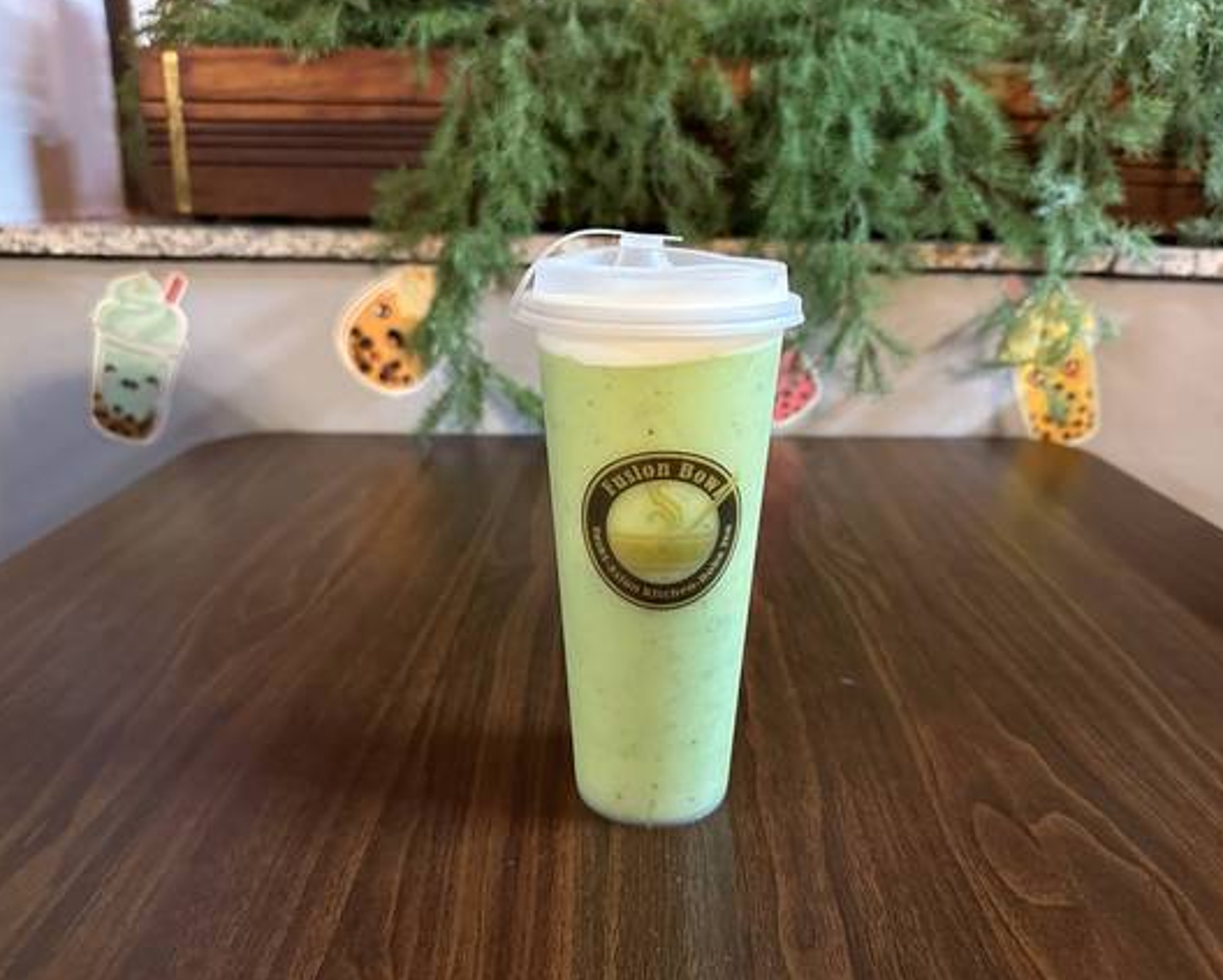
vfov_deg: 55.0
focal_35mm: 26
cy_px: 493
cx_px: 632
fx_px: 942
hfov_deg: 66.0
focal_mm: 6.86
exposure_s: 1/40
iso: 1000
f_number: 1.78
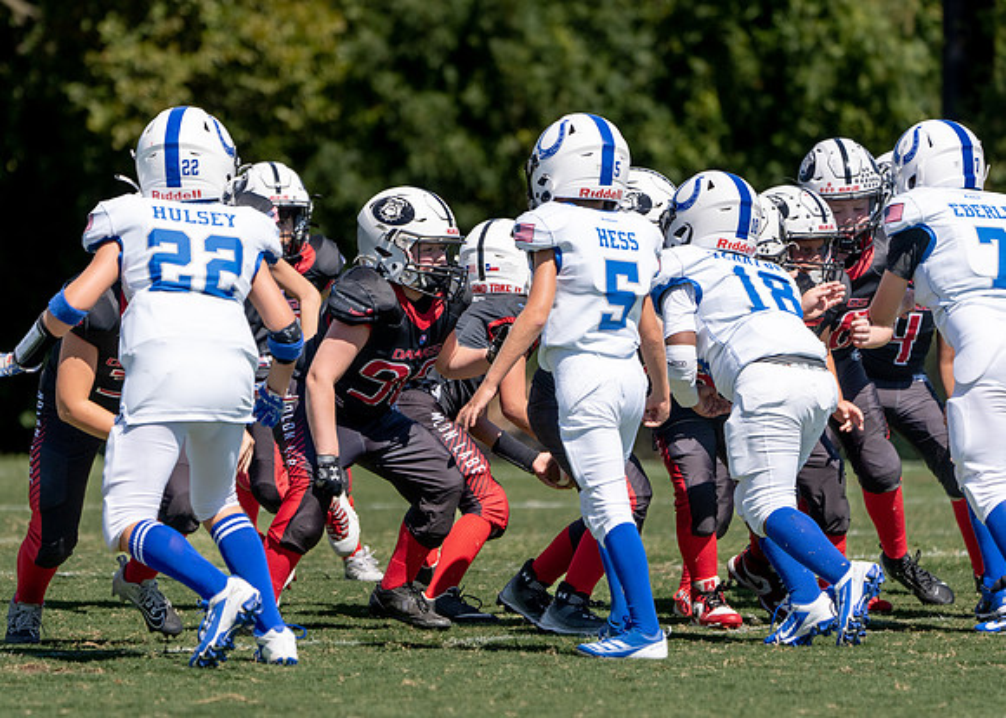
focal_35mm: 322
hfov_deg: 6.3
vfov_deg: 4.5
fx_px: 9209
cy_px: 391
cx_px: 400
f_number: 5.6
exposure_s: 1/2000
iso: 320
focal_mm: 262
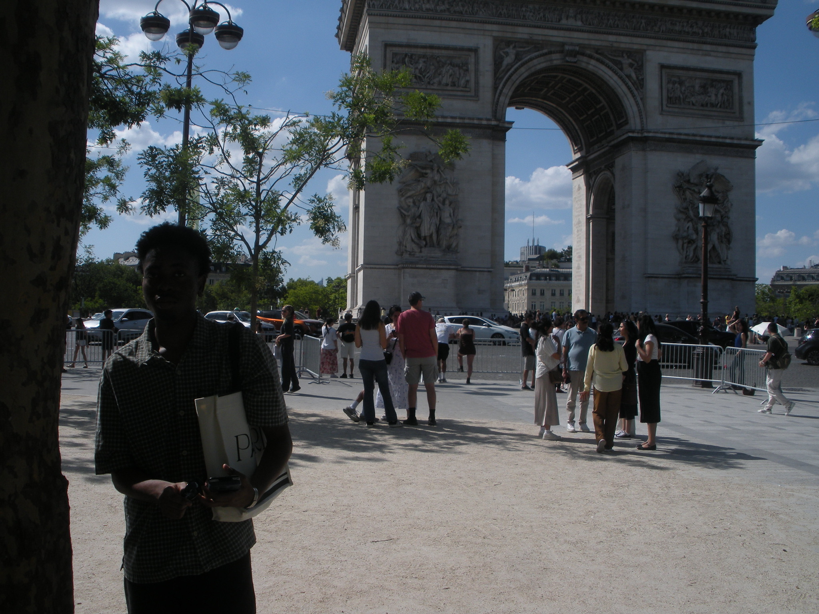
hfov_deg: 51.4
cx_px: 410
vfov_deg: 39.7
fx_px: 852
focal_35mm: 36
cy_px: 307
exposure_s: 1/593
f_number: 5.6
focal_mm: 6.3
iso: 64
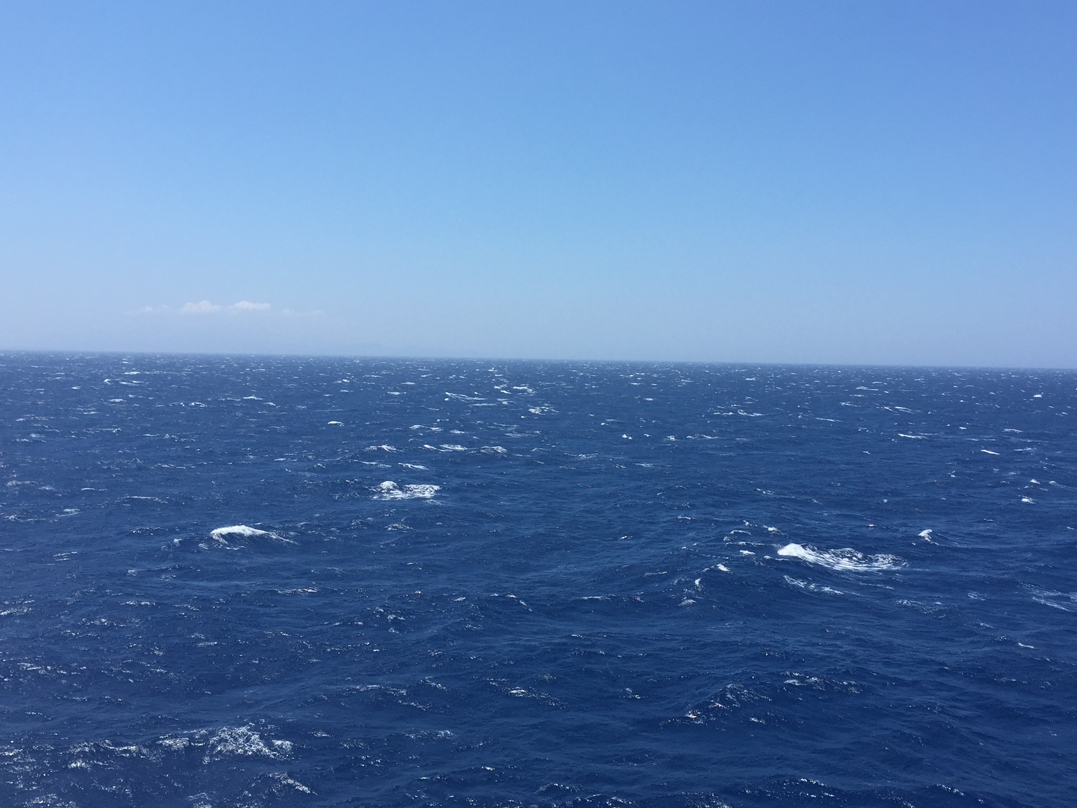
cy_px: 362
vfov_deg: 38.6
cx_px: 563
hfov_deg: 50.1
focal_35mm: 37
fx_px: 1151
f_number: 2.2
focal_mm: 4.15
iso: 32
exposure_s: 1/2198
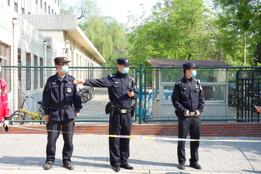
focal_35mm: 54
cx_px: 130
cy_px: 87
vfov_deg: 25.1
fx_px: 391
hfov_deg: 36.9
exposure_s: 1/200
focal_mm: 20.19
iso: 125
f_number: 5
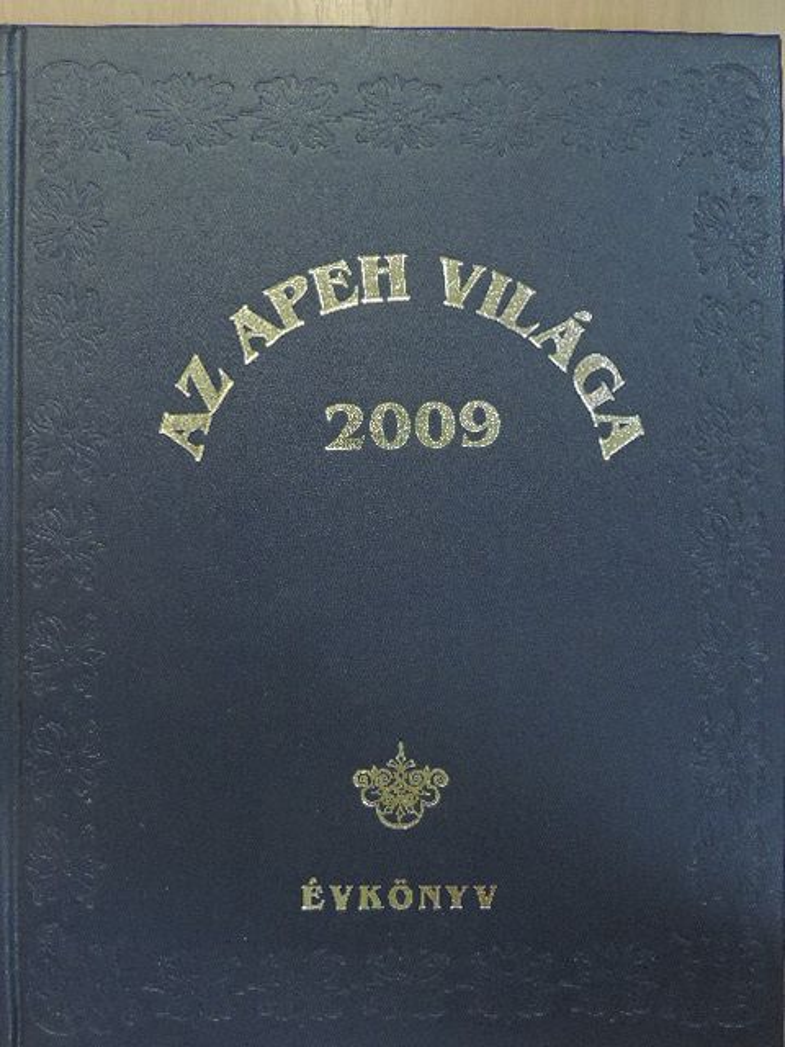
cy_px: 524
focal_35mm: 43
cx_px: 392
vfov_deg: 43.9
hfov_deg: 33.6
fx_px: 1300
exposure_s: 1/100
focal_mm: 7.6
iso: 800
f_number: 3.4
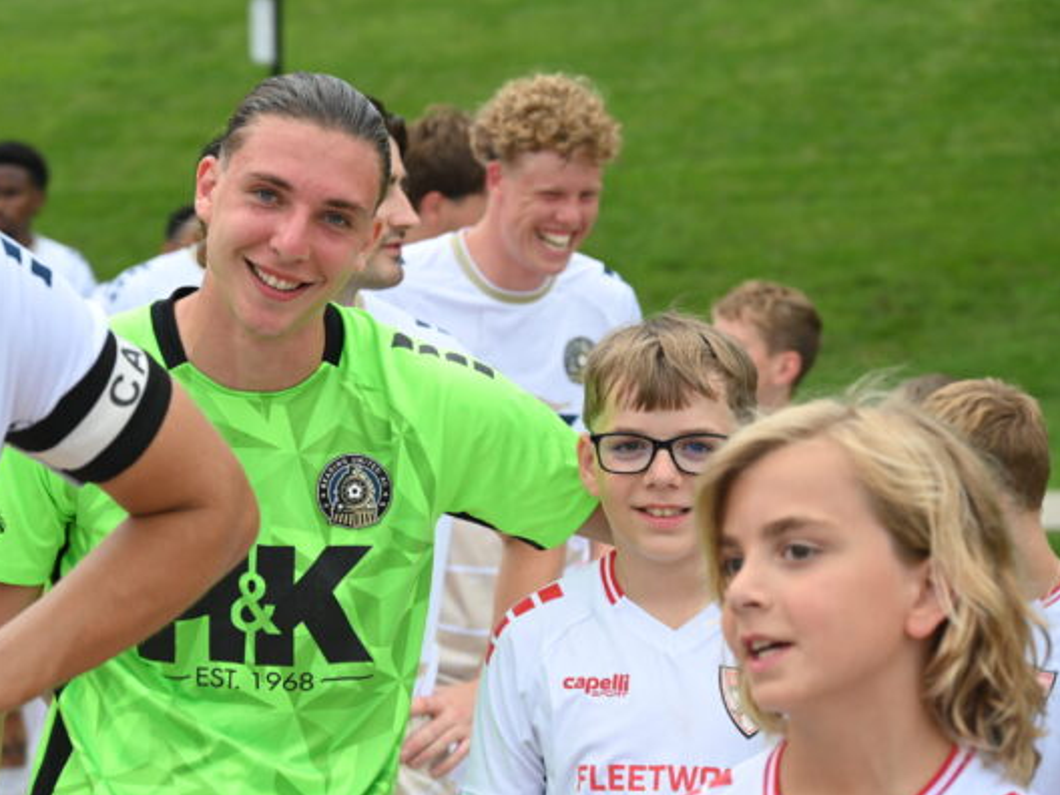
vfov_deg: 14.0
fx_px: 3246
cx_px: 462
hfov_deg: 18.5
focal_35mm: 106
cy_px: 400
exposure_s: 1/400
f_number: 6.3
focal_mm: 97
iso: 1000
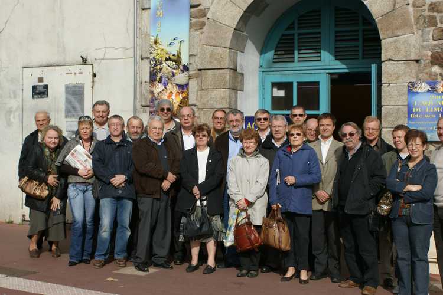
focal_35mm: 52
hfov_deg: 37.9
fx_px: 646
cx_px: 222
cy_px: 148
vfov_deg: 25.8
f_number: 9
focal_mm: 35
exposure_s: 1/320
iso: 100
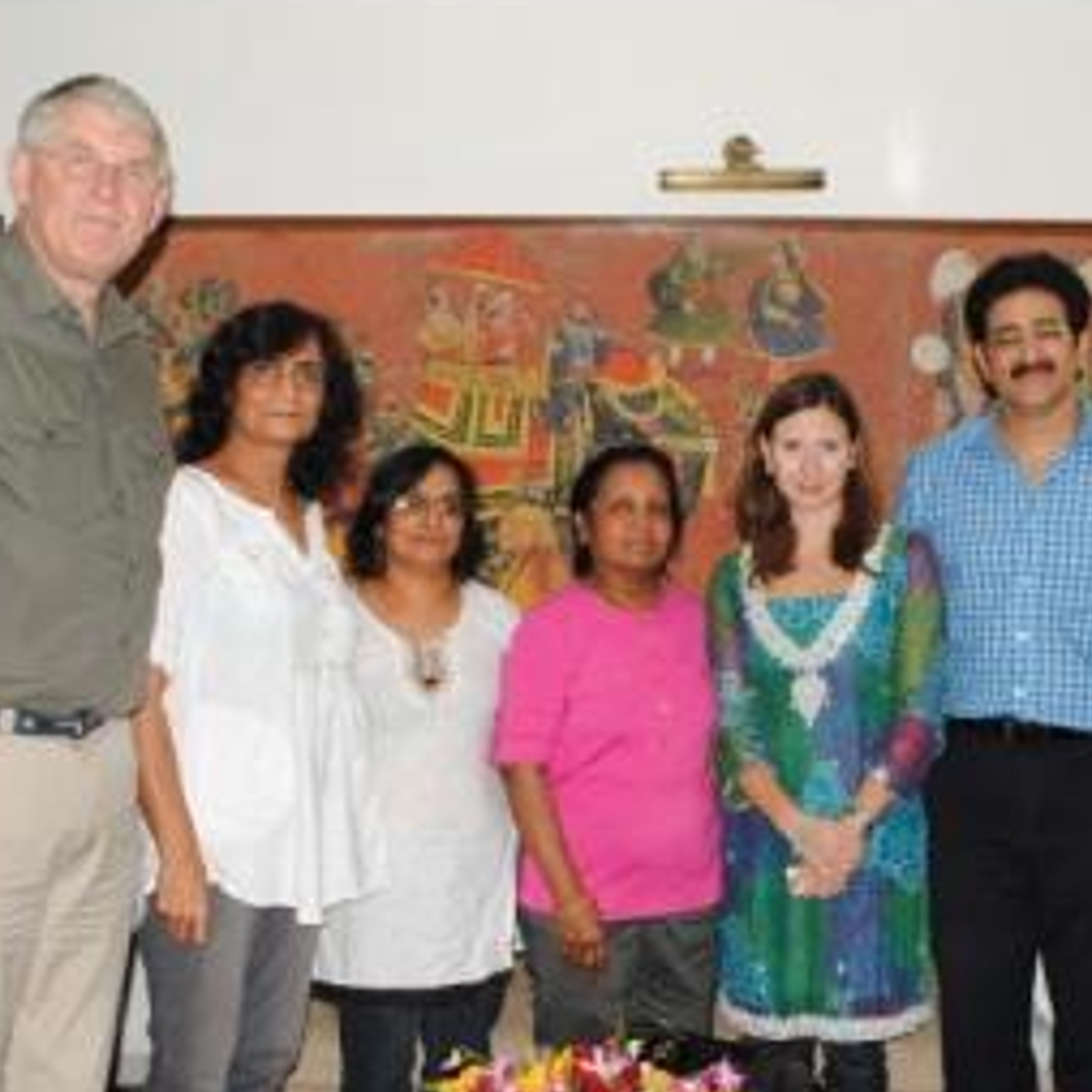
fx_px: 1606
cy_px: 583
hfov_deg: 37.5
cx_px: 632
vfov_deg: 37.5
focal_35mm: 45
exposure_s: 1/50
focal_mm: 20
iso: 400
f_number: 6.3
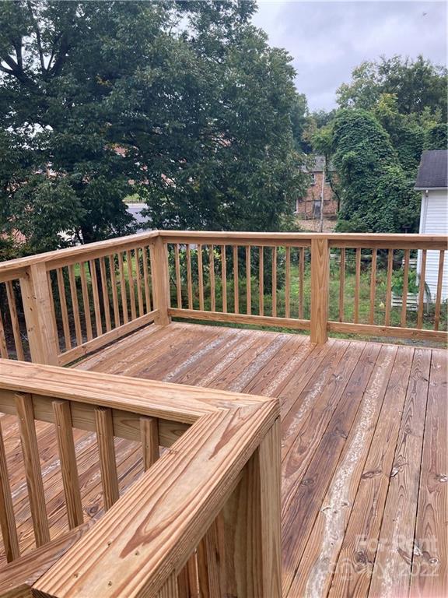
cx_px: 224
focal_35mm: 28
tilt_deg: -13.6
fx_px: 483
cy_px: 299
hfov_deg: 49.7
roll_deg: +2.2
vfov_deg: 63.4
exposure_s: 1/121
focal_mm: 3.99
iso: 20
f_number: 1.8
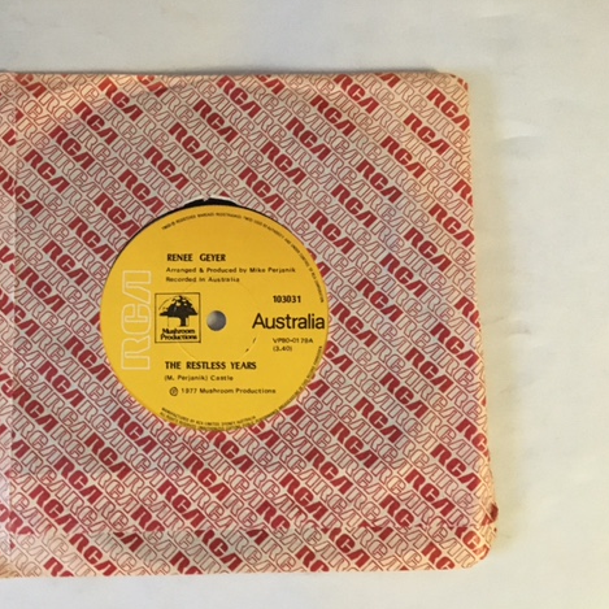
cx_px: 208
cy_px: 303
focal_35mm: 35
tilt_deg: -84.9
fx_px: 697
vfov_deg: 47.2
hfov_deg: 46.5
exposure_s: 1/17
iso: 320
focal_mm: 4.15
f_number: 2.2
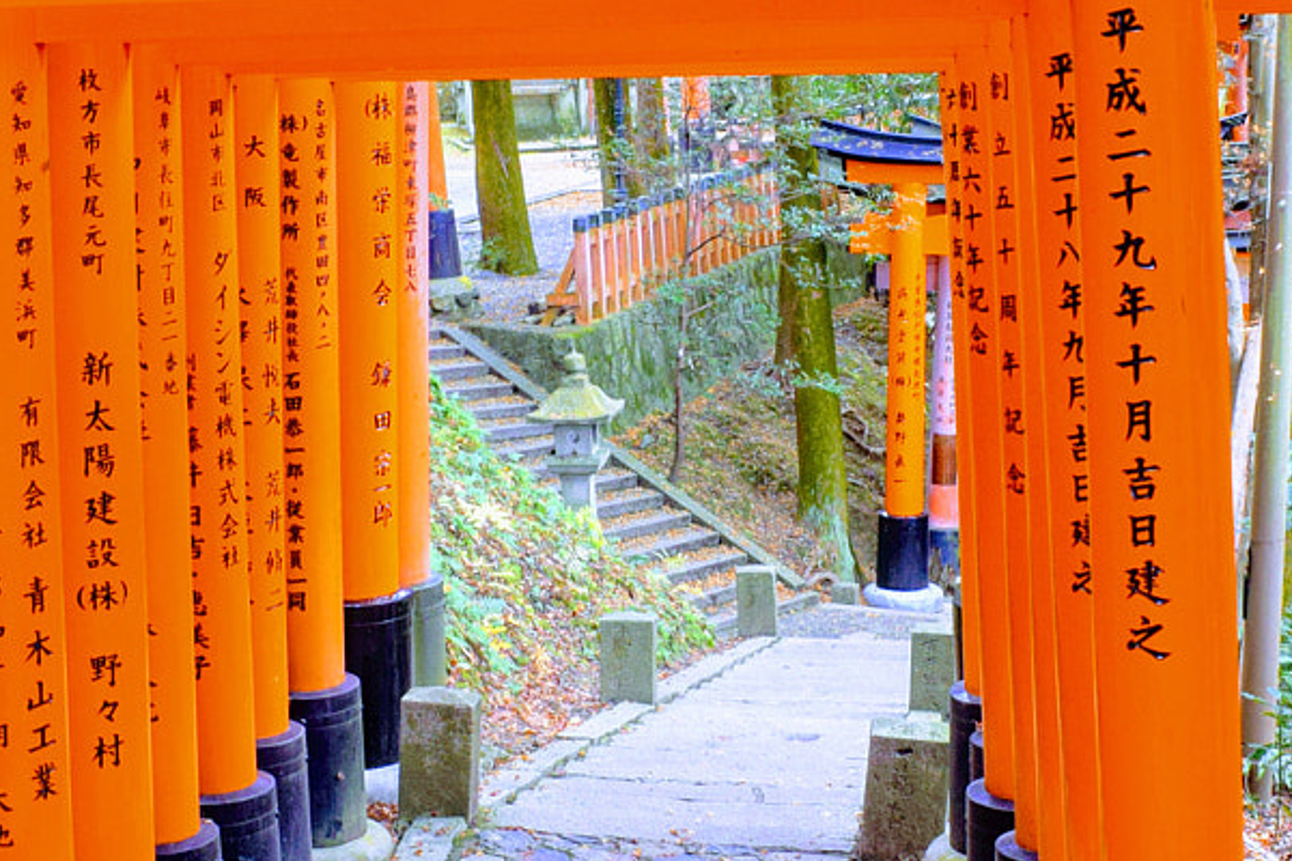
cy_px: 368
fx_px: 2584
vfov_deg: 18.9
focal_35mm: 72
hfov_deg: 28.1
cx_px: 618
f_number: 4
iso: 800
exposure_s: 1/60
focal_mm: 18
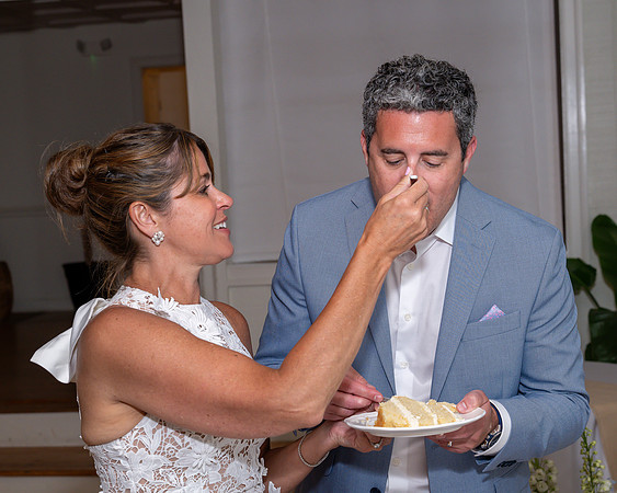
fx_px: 1131
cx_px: 316
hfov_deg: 30.5
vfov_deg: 24.6
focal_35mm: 62
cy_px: 246
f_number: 7.1
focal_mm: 55
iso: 500
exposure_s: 1/250
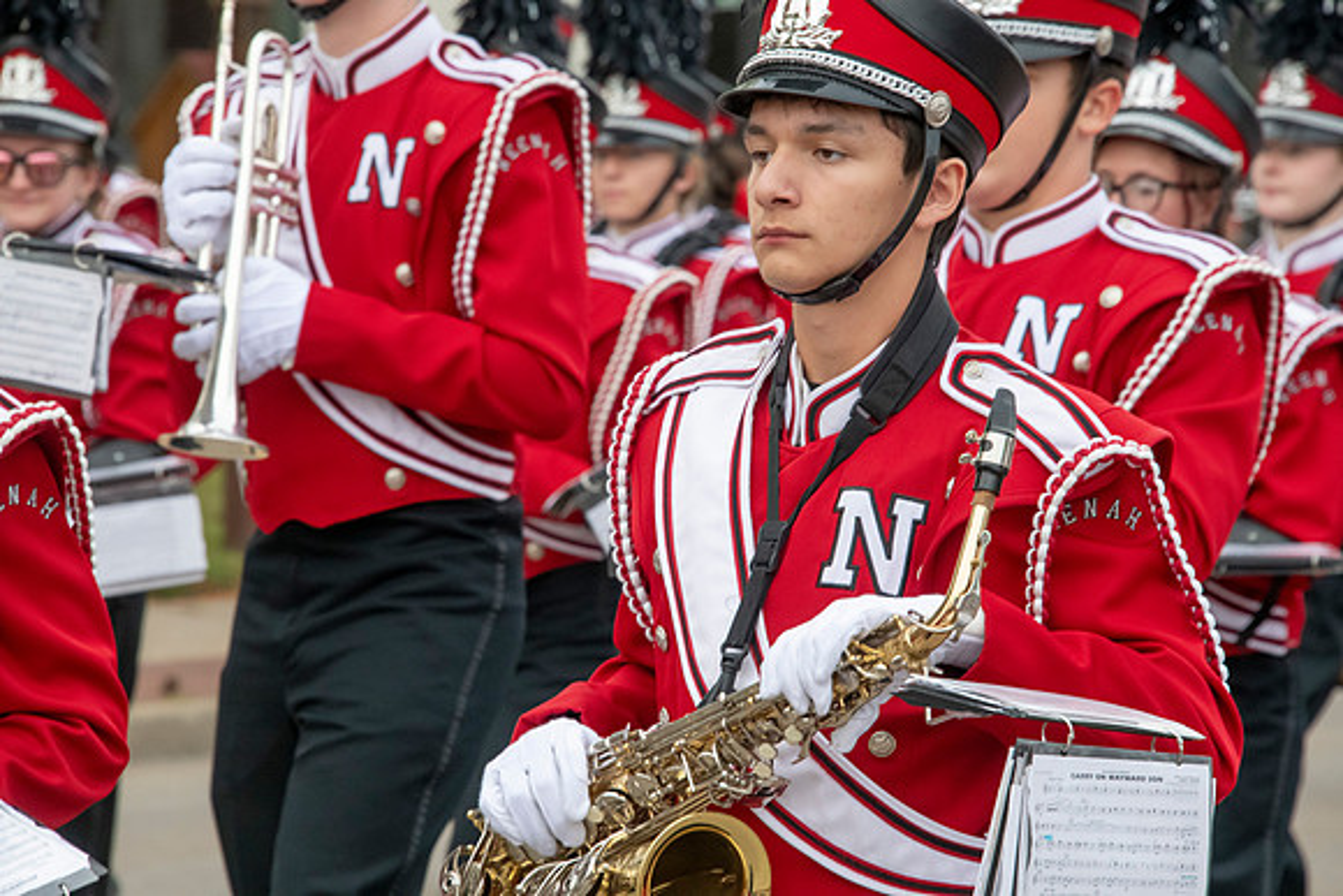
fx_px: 9328
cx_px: 672
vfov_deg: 5.5
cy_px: 448
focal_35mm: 250
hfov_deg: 8.2
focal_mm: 250
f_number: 11
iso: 3200
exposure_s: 1/400
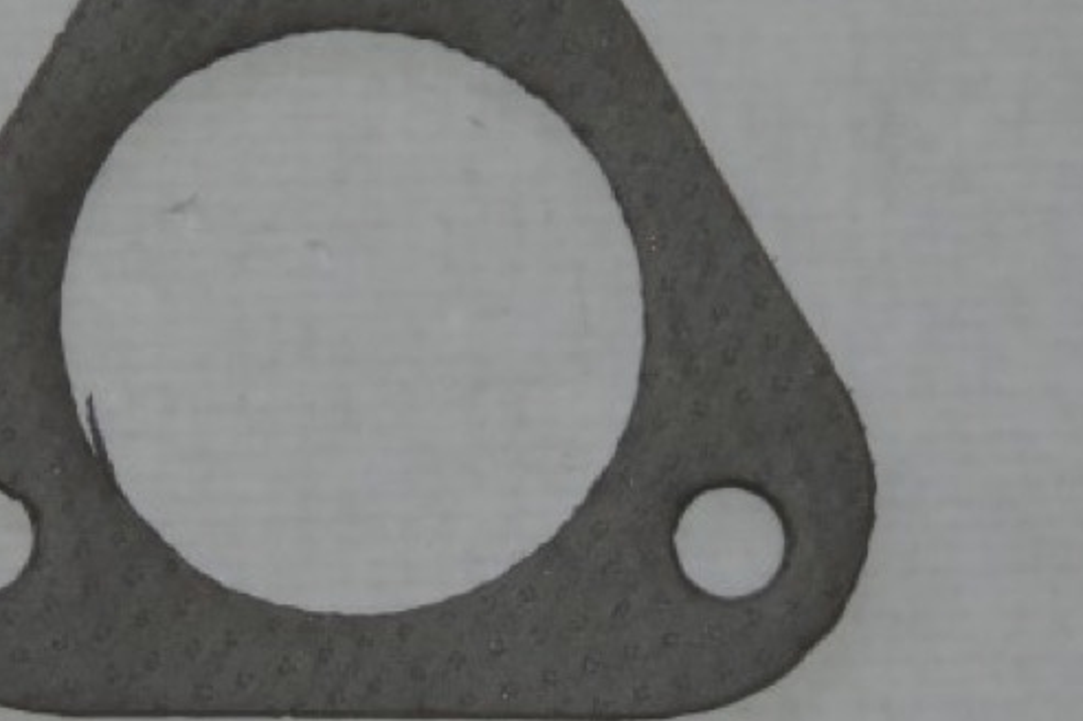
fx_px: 9710
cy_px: 302
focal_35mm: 323
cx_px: 312
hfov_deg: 6.4
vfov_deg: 4.2
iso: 200
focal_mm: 30.3
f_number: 4.5
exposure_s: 1/60
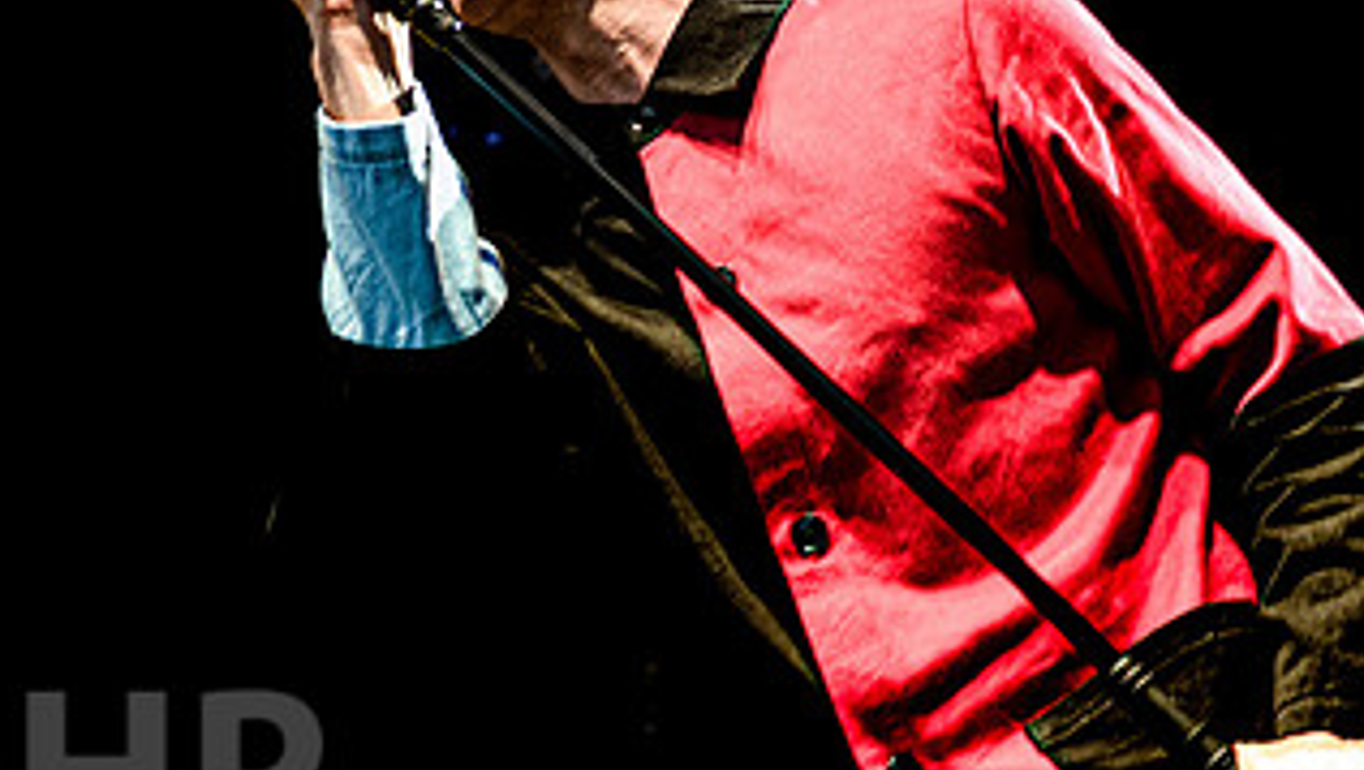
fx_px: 4923
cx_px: 478
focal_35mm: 136
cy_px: 62
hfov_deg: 15.7
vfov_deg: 8.9
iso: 1000
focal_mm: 35
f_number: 4.5
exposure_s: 1/80
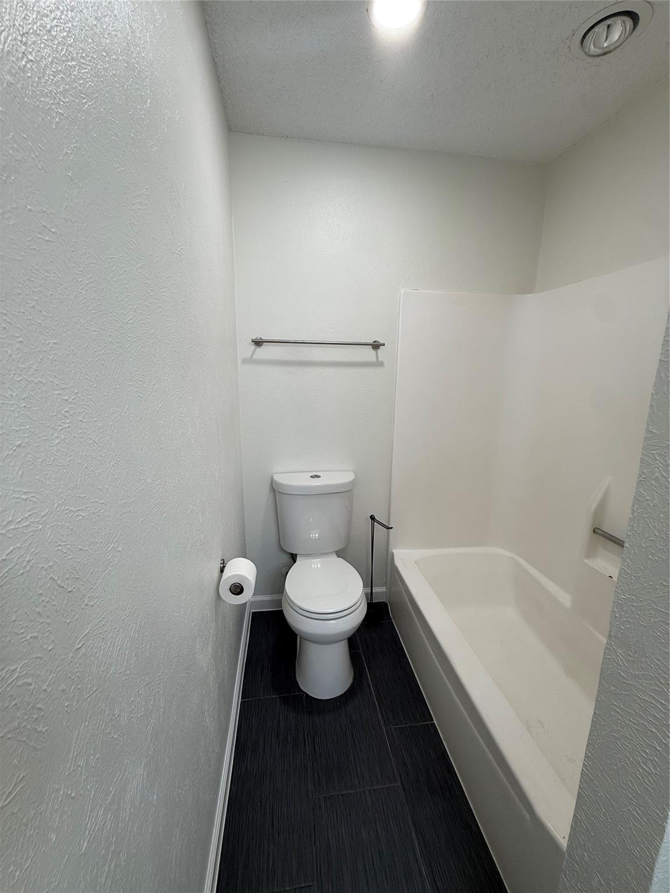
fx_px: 361
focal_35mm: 14
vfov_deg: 102.1
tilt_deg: -11.6
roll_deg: -0.8
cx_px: 335
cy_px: 446
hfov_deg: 85.7
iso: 100
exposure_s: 1/120
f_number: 2.2
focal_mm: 2.22
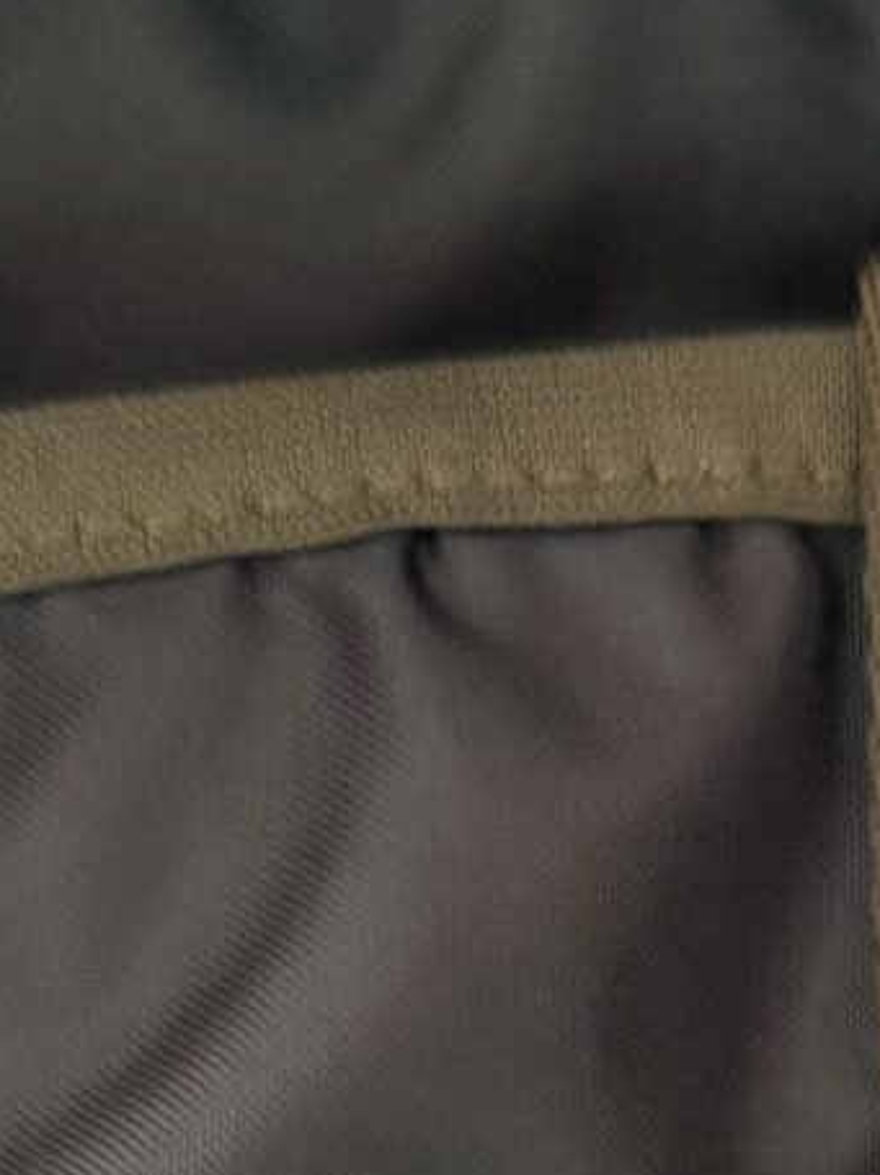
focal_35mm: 135
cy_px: 2205
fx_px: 4578
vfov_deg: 13.0
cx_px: 1236
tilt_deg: -84.0
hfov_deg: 10.7
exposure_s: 1/40
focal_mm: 6.76
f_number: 1.78
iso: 800
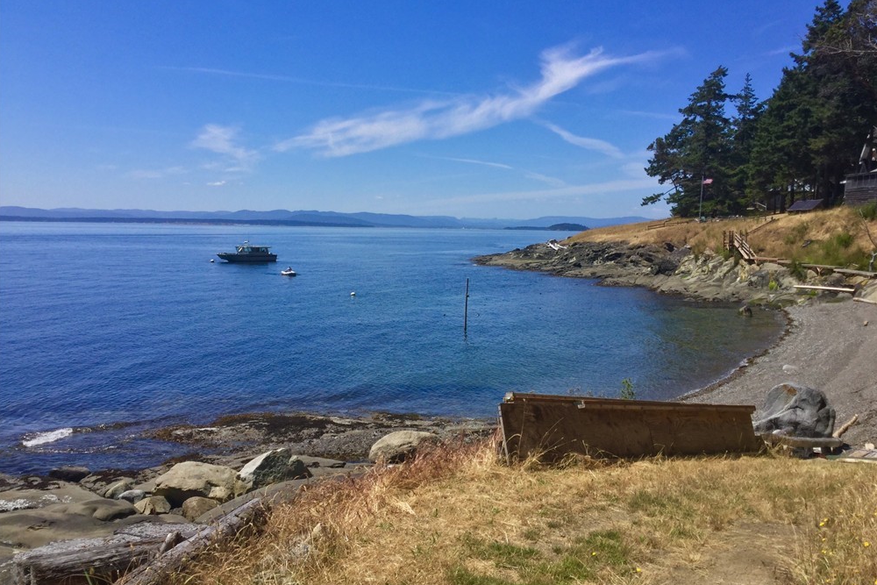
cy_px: 307
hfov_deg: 57.2
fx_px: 804
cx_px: 446
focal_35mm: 33
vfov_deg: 40.0
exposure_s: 1/1481
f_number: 2.4
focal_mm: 3.3
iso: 25
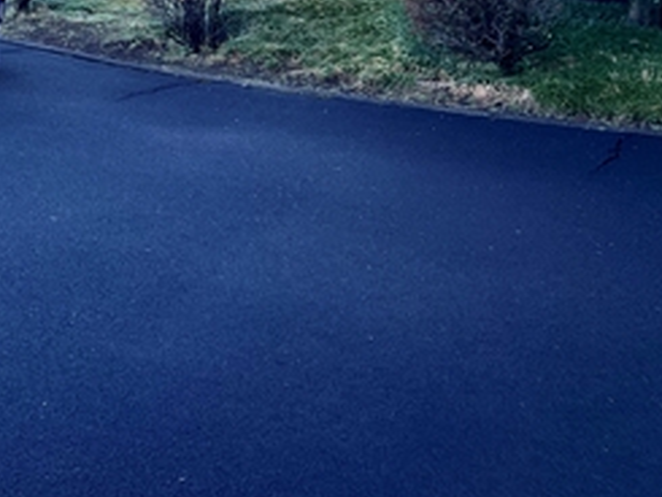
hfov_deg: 25.1
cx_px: -173
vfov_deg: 20.6
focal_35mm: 68
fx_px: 1301
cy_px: -57
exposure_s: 1/404
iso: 50
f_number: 1.6
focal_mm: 5.1
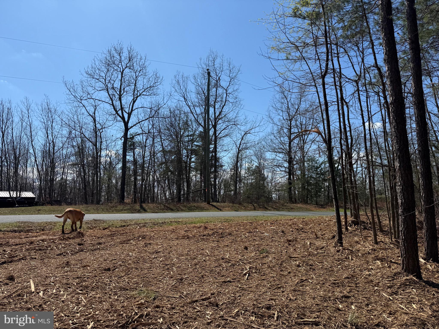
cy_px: 164
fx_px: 304
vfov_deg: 56.8
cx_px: 220
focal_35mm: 24
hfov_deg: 71.6
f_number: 1.78
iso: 80
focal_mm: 6.76
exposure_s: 1/6173
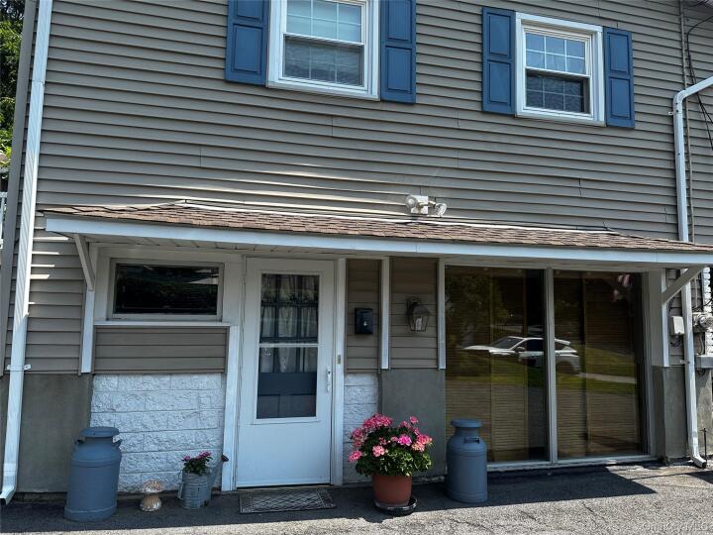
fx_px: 494
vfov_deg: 56.8
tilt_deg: +6.3
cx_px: 356
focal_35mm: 24
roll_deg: -0.6
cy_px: 268
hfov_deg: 71.6
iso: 80
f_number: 1.78
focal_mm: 6.86
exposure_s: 1/1949
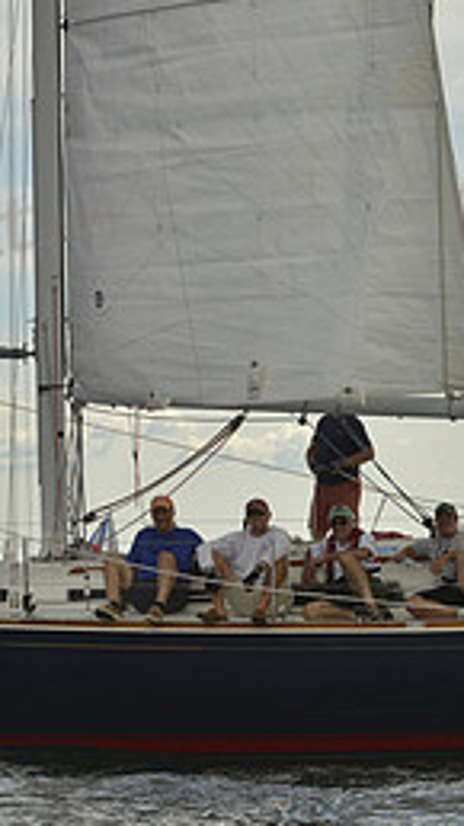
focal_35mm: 165
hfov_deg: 7.3
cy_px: 383
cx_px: 285
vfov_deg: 13.0
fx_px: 3611
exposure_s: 1/1000
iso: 200
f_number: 7.1
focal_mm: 70
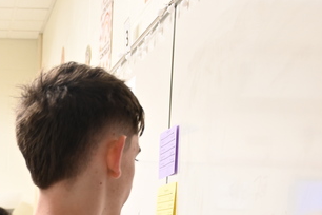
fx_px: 868
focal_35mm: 97
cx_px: -33
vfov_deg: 13.5
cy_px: 297
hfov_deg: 20.1
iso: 800
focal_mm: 29
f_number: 4
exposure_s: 1/40
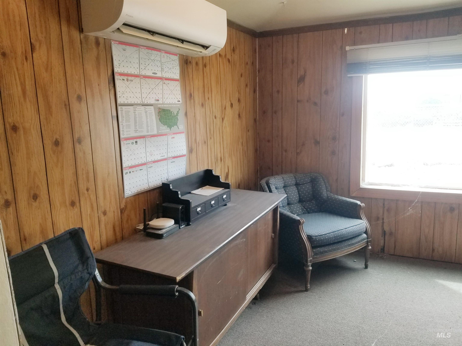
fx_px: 347
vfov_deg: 53.1
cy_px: 173
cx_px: 231
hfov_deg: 67.3
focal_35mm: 26
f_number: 1.7
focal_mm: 4.3
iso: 80
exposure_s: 1/60
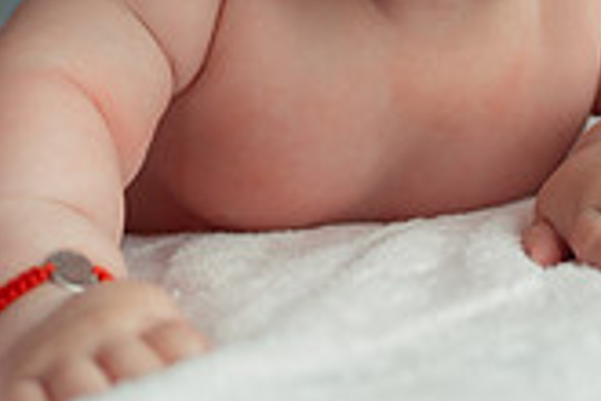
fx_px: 2153
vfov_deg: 10.2
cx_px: 365
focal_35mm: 129
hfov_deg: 15.9
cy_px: -256
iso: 800
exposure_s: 1/250
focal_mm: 35
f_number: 2.5
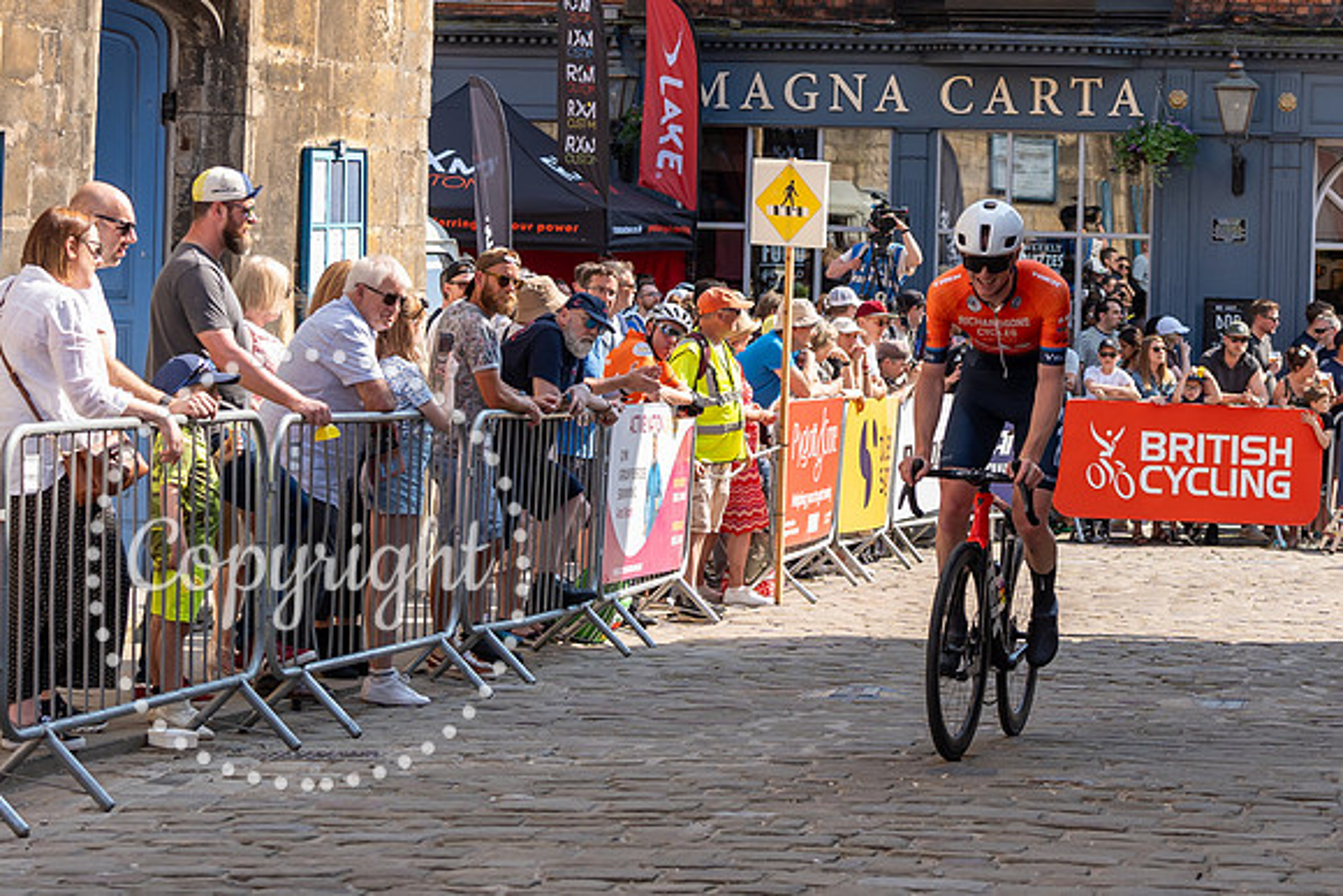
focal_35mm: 100
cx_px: 1010
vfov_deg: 13.6
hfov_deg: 20.2
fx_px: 3742
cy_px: 214
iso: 100
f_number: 3.5
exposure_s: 1/500
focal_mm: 43
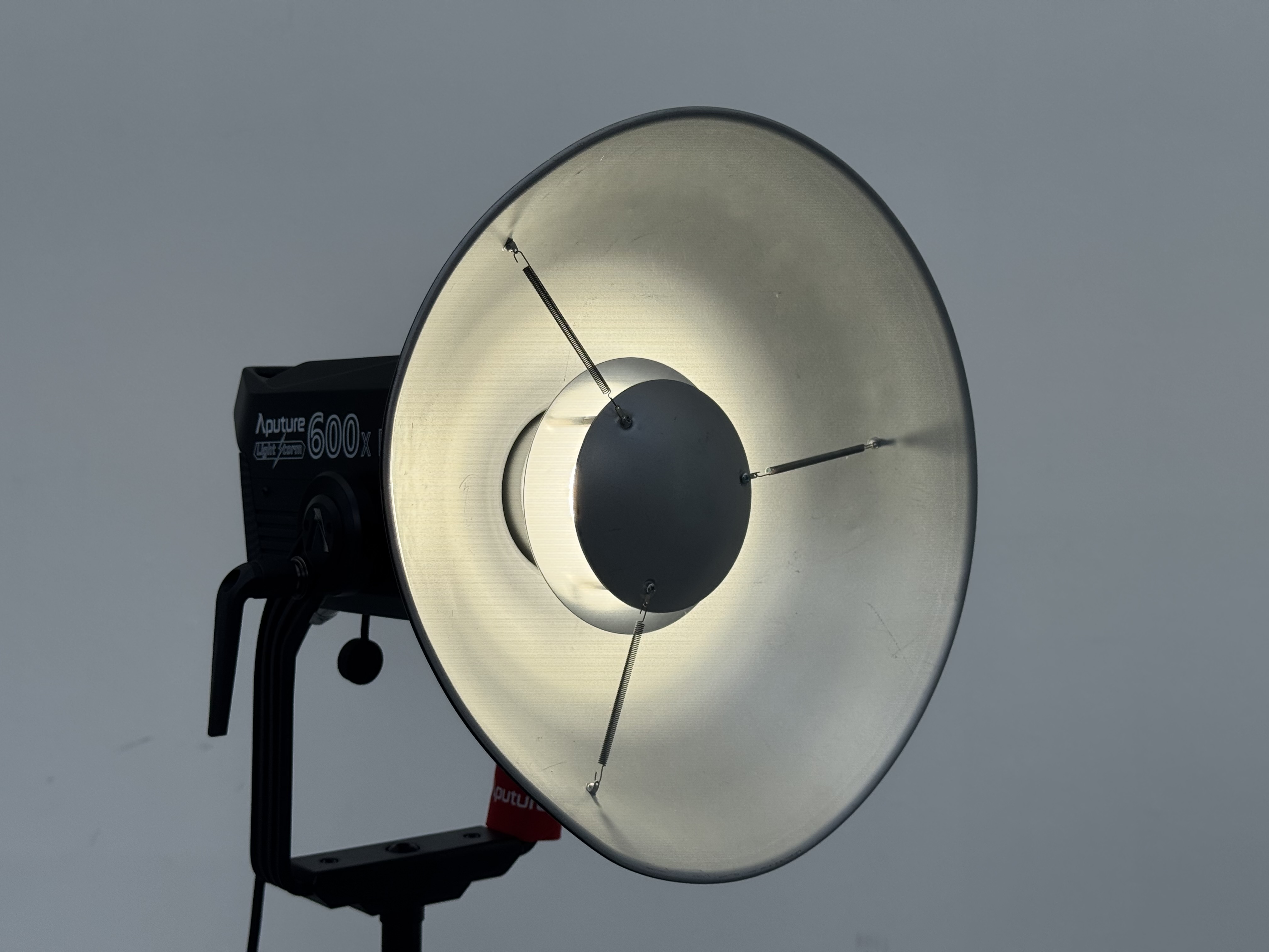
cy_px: 476
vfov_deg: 30.3
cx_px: 634
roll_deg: +0.1
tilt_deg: -0.9
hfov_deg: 39.7
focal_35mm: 48
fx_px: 1760
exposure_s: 1/2611
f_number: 1.78
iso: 64
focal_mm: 6.76
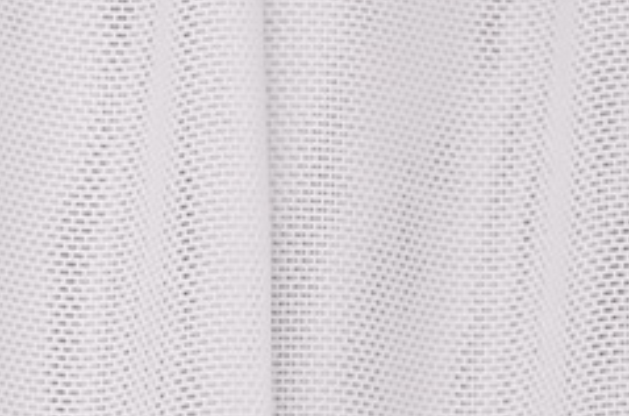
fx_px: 8857
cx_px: -32
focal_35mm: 508
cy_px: 357
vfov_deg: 2.7
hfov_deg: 4.1
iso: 800
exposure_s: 1/800
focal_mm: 135
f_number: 11
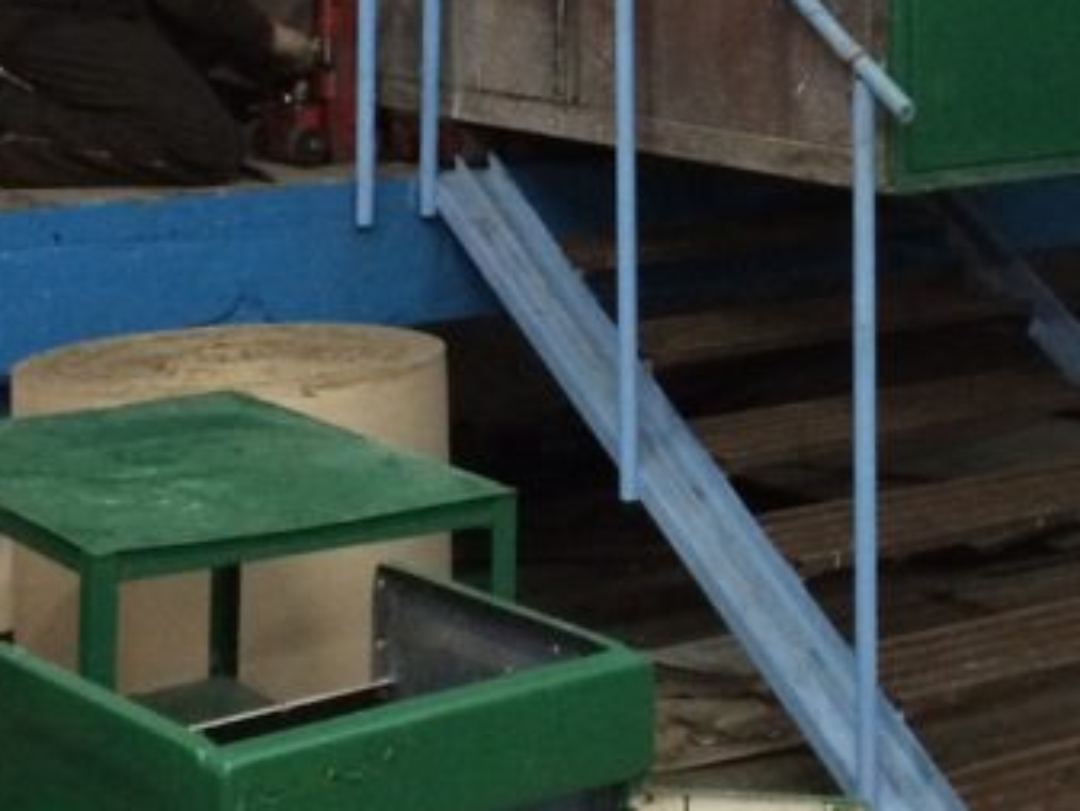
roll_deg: +2.1
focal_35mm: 88
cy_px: -87
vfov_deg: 16.3
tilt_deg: -0.9
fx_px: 2747
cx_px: 798
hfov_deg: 22.1
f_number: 2.2
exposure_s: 1/15
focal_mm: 4.15
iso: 320
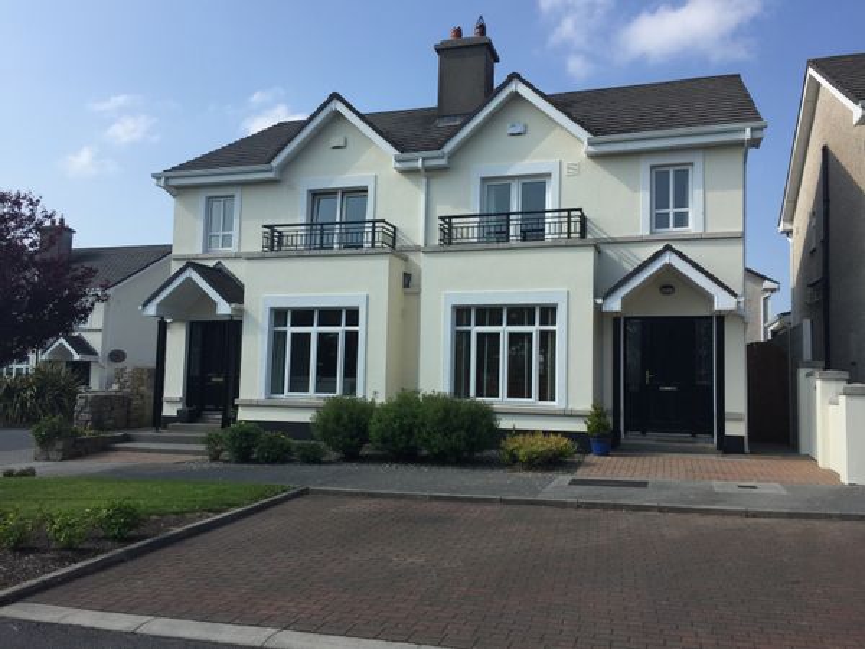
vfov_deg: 48.2
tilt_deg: +3.2
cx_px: 432
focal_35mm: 29
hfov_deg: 61.7
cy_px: 324
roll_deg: -2.1
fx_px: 725
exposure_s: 1/2326
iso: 32
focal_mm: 4.15
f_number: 2.2
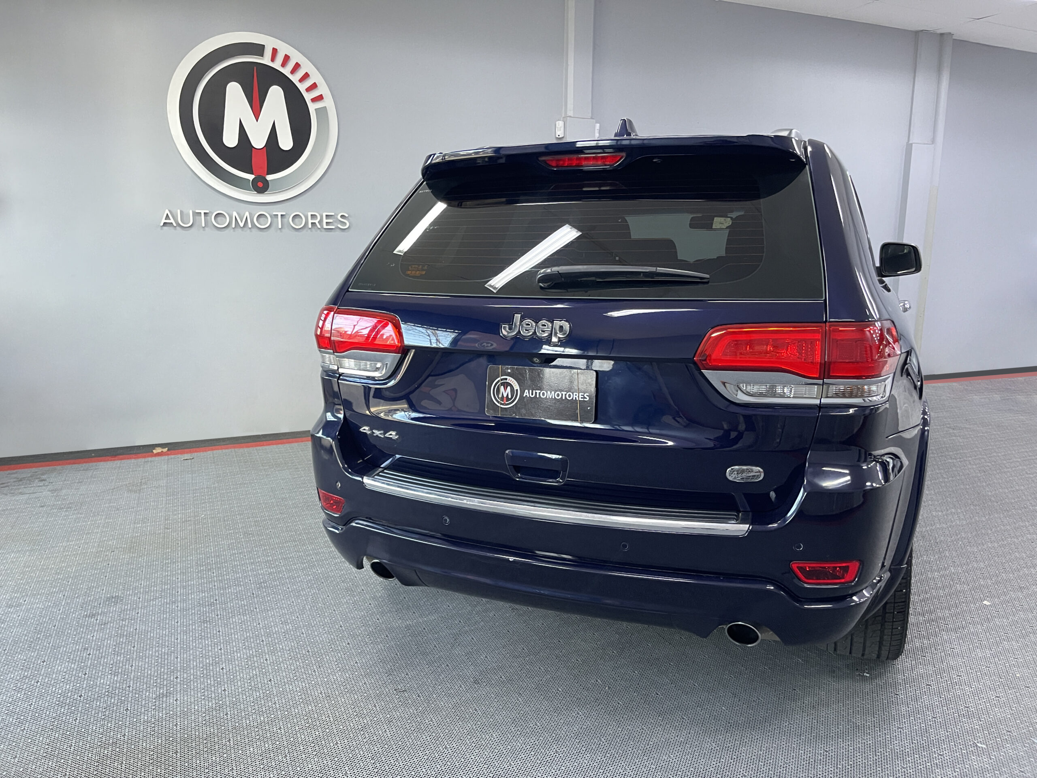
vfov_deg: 54.9
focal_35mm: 25
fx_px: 749
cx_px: 518
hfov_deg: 69.4
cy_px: 389
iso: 640
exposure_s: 1/40
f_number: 1.6
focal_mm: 5.1
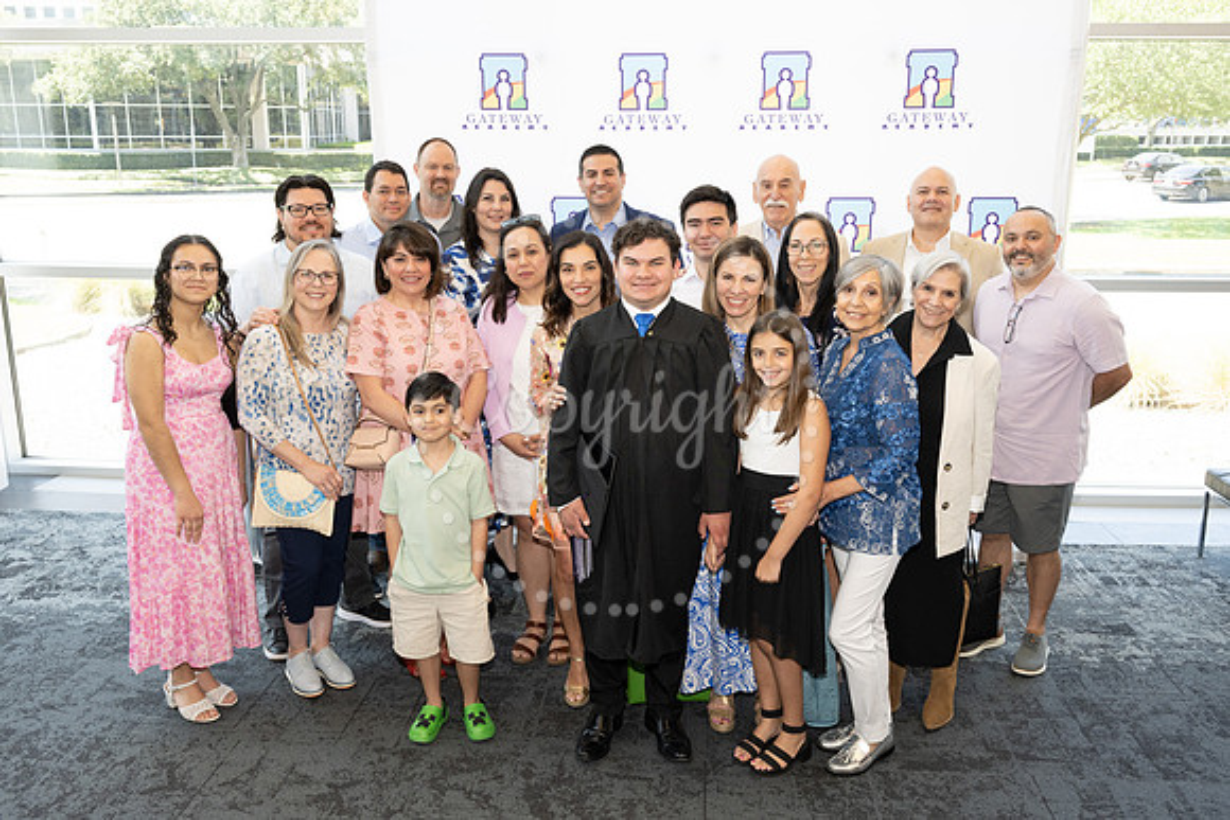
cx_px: 615
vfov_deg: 40.8
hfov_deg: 58.3
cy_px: 410
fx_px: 1102
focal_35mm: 32
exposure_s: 1/200
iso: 800
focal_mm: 30.5
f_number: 5.6
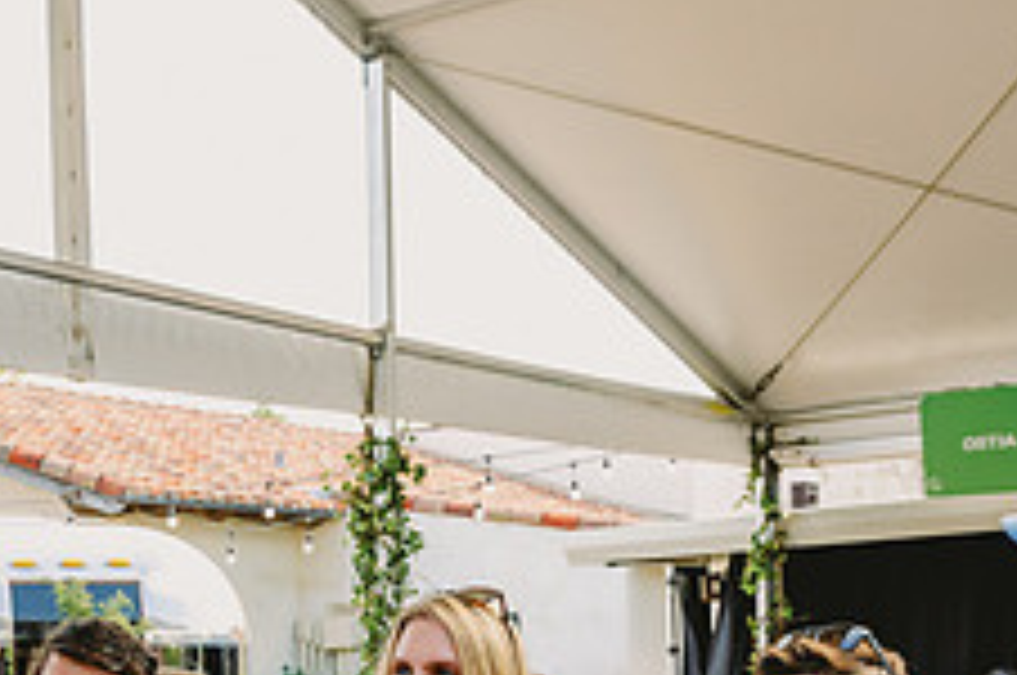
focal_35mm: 72
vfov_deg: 18.0
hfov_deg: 27.8
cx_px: 288
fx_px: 2031
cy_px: 790
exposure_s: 1/125
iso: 400
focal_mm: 28
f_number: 7.1
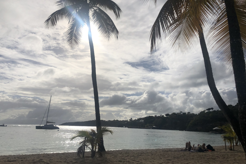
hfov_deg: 61.9
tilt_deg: +12.0
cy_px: 85
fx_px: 205
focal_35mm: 30
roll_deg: -0.8
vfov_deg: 43.6
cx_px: 120
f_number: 1.8
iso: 25
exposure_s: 1/24390
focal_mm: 4
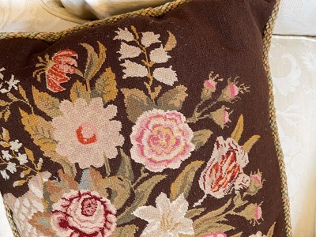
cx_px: 158
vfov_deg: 53.1
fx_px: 237
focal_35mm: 26
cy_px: 118
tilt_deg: -74.6
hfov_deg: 67.3
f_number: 1.6
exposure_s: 1/50
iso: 100
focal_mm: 5.1
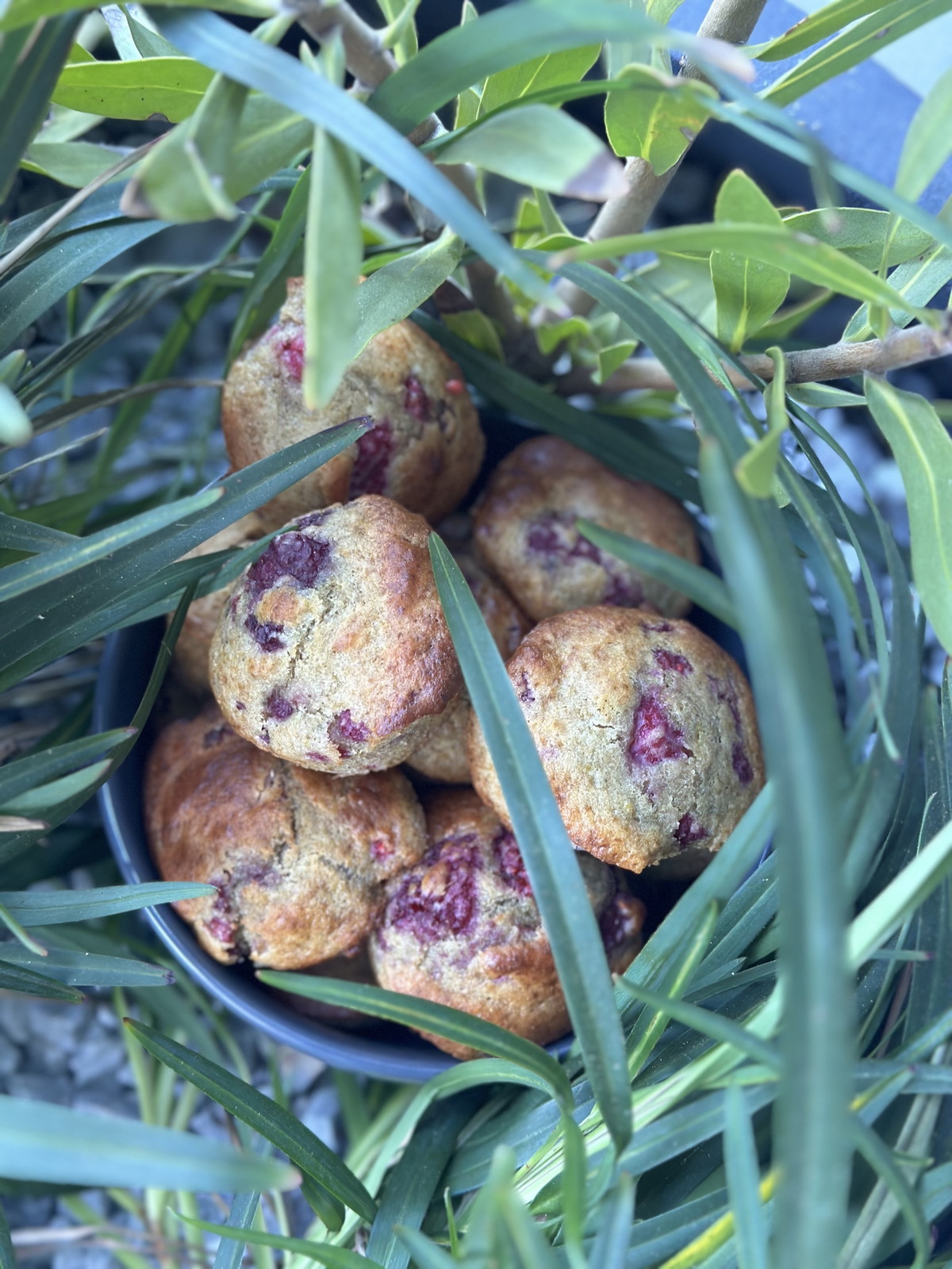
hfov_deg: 30.3
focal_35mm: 48
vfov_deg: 39.7
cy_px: 634
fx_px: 1760
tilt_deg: -77.1
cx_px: 476
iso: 250
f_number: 1.78
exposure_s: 1/60
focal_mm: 6.86
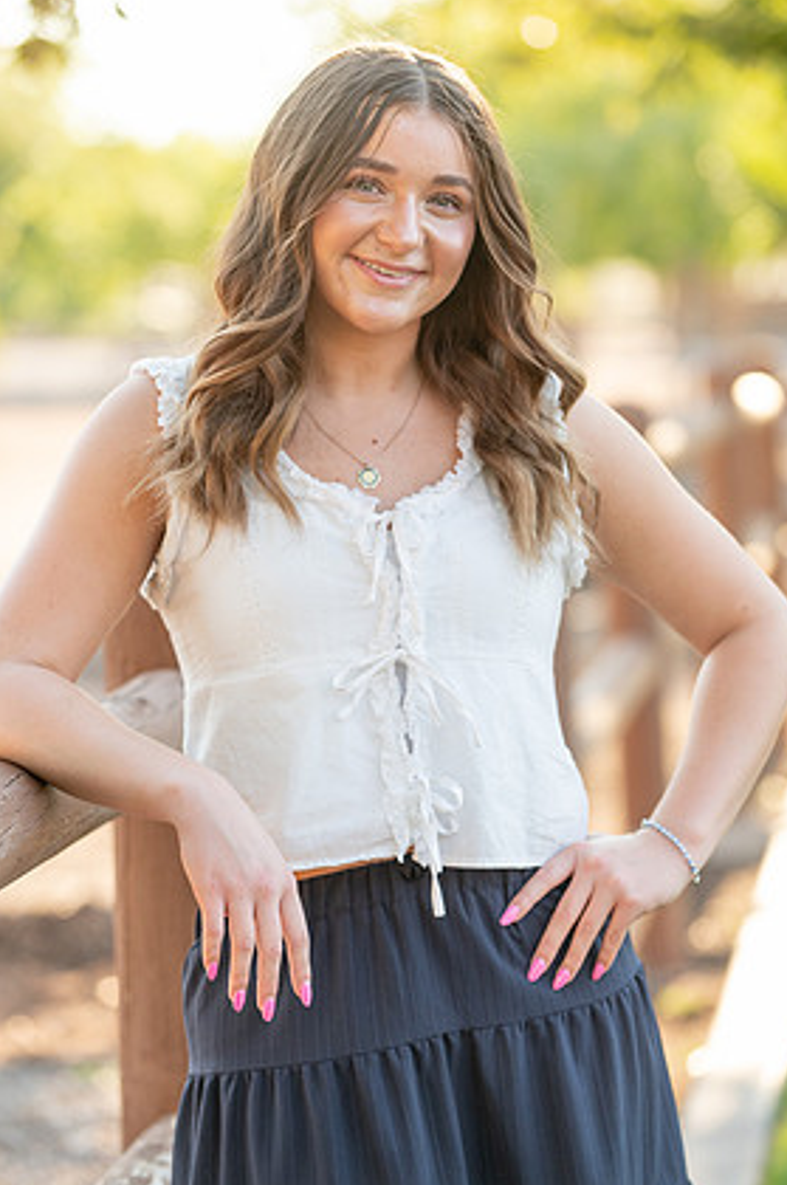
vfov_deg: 15.3
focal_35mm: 134
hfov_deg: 10.2
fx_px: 4405
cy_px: 567
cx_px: 410
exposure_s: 1/500
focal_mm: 125
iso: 500
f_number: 3.2
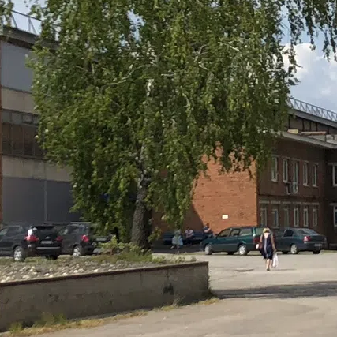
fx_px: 1531
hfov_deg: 12.2
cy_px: 170
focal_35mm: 139
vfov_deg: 12.6
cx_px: 426
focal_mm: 4
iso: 25
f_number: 1.8
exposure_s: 1/3205
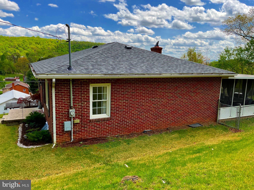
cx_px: 127
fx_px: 213
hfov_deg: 61.7
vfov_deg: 48.2
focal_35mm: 29
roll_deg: -2.1
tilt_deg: -9.3
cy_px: 95
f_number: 1.8
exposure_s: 1/1098
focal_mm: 3
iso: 16
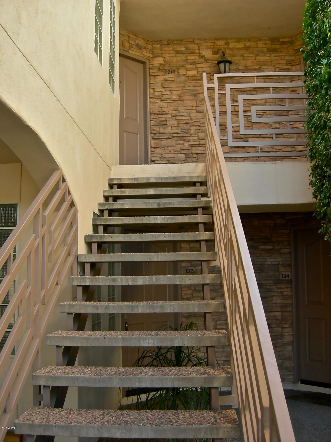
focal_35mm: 36
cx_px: 166
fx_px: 459
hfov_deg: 39.7
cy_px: 221
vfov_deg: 51.4
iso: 64
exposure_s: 1/75.5
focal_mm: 7.5
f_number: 3.4
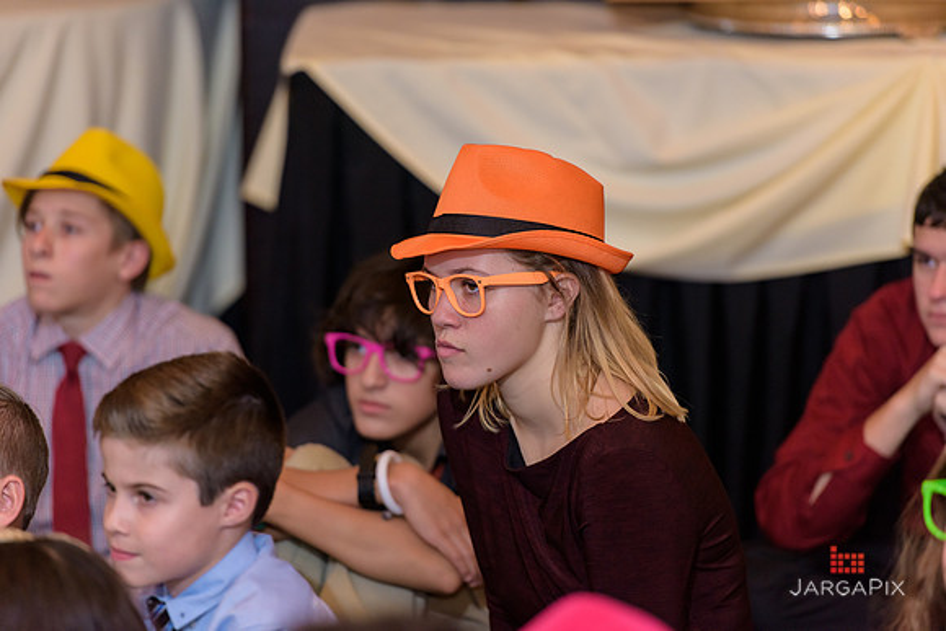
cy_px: 316
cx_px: 473
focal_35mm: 200
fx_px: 5257
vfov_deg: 6.9
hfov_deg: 10.3
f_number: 3.2
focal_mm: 200
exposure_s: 1/125
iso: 1600
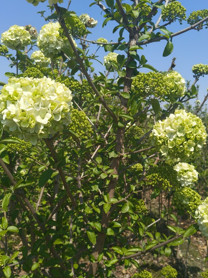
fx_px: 272
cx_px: 117
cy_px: 147
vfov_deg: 53.9
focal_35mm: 34
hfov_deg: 41.7
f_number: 1.8
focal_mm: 4.84
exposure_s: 1/4443
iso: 80
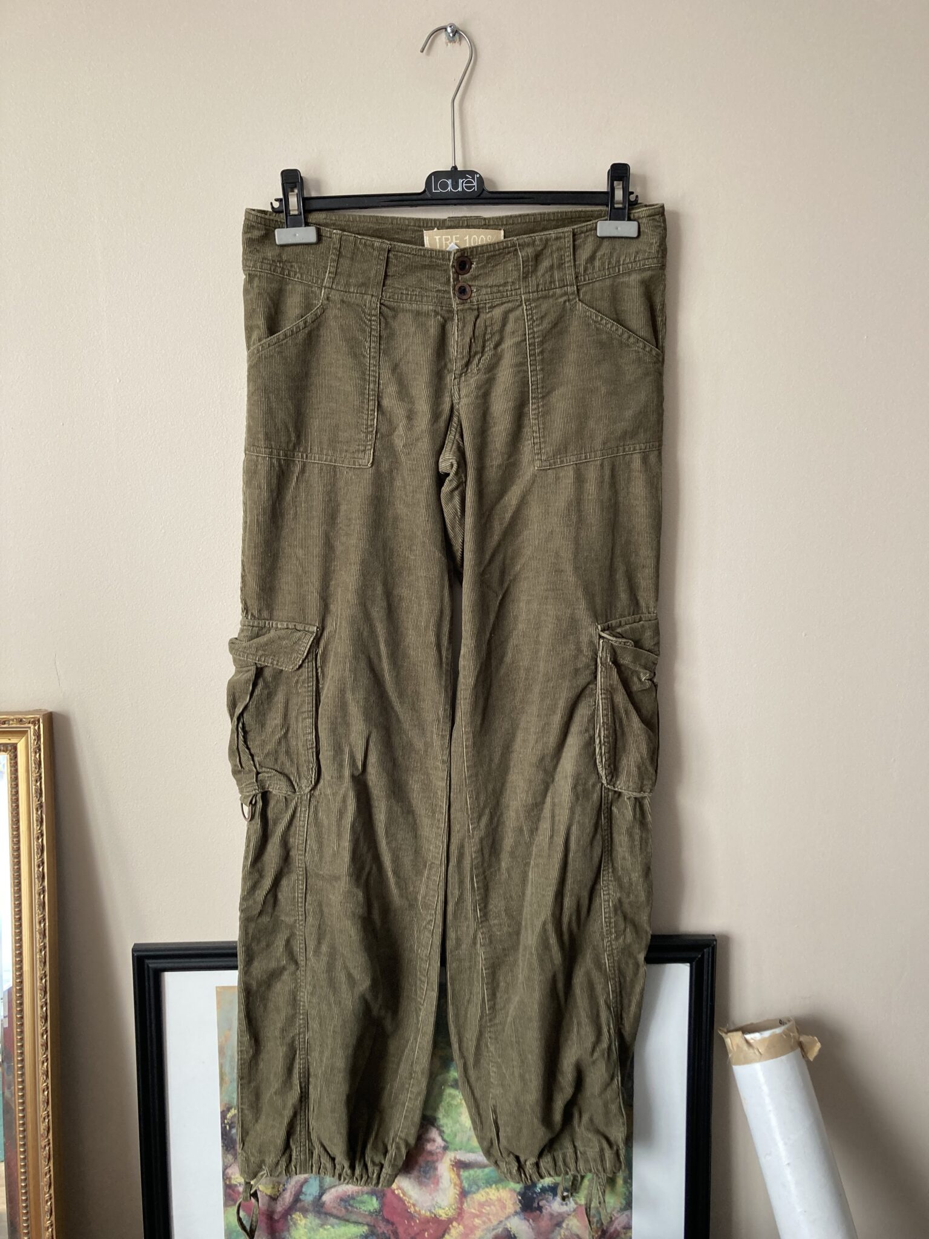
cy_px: 620
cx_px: 464
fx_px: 1002
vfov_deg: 63.4
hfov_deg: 49.7
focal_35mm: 28
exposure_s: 1/111
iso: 80
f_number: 1.8
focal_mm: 3.99
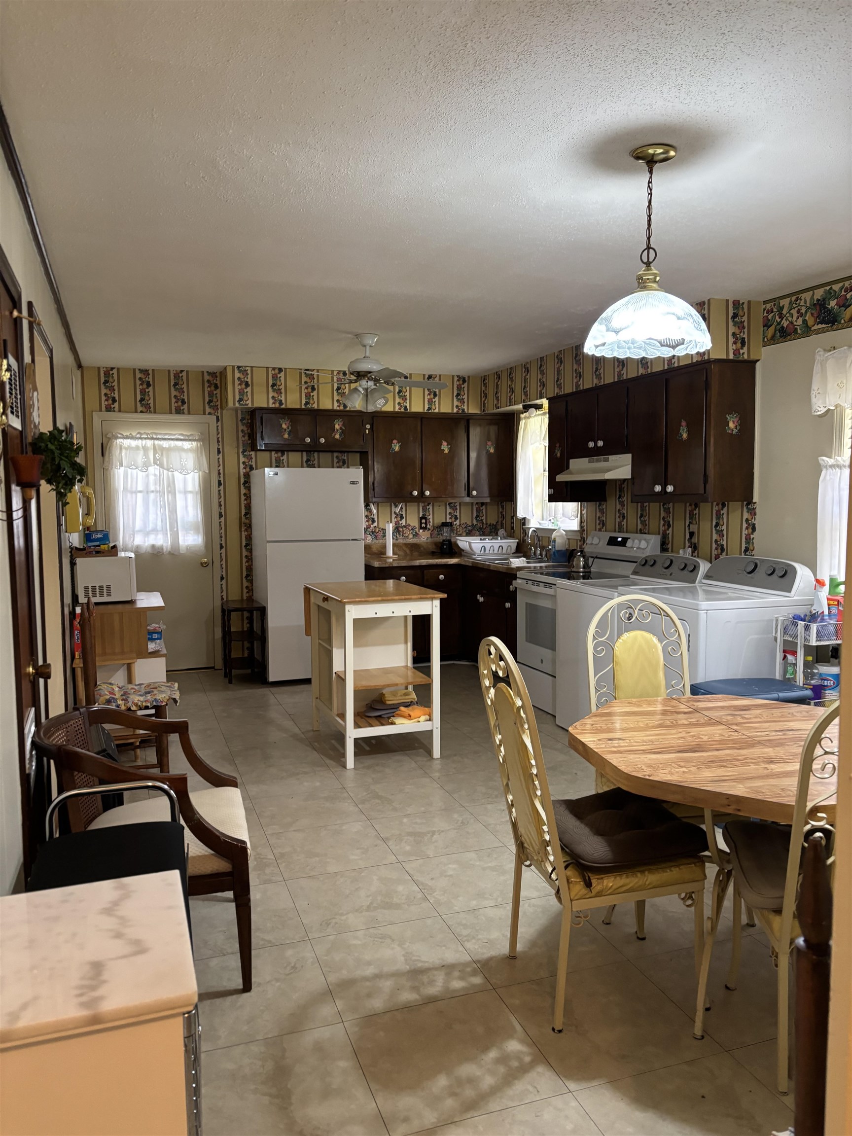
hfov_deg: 53.1
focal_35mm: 26
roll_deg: -1.4
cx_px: 426
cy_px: 568
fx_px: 853
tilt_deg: -1.7
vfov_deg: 67.3
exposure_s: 1/60
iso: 250
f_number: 1.6
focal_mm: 5.96
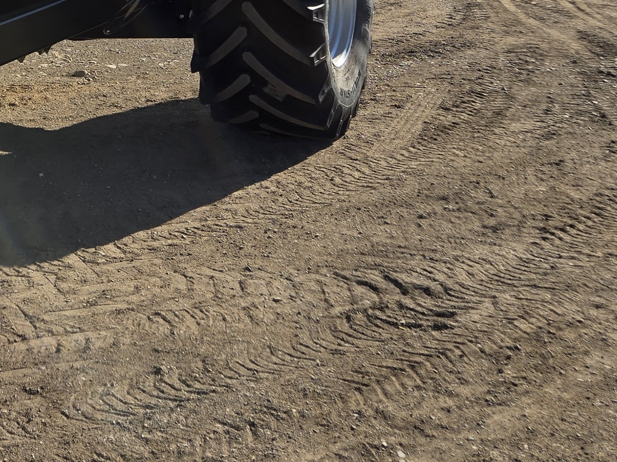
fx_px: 1141
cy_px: -151
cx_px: 54
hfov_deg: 29.0
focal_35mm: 64
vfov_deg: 20.7
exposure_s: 1/2259
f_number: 1.8
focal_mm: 5.4
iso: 25
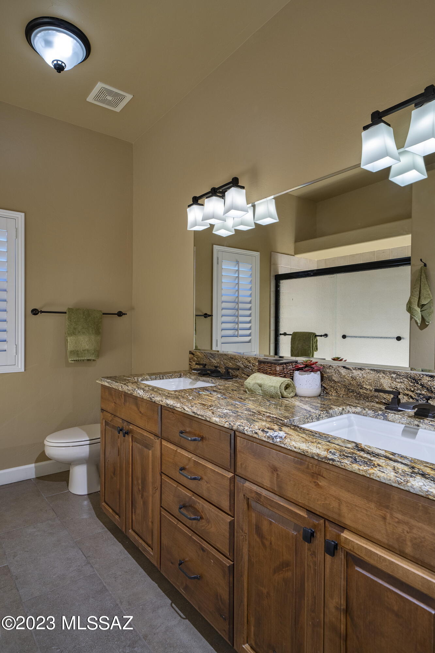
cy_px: 326
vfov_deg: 90.0
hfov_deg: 67.3
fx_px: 326
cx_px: 218
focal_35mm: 18
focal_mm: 18
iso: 200
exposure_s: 1/40
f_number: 7.1
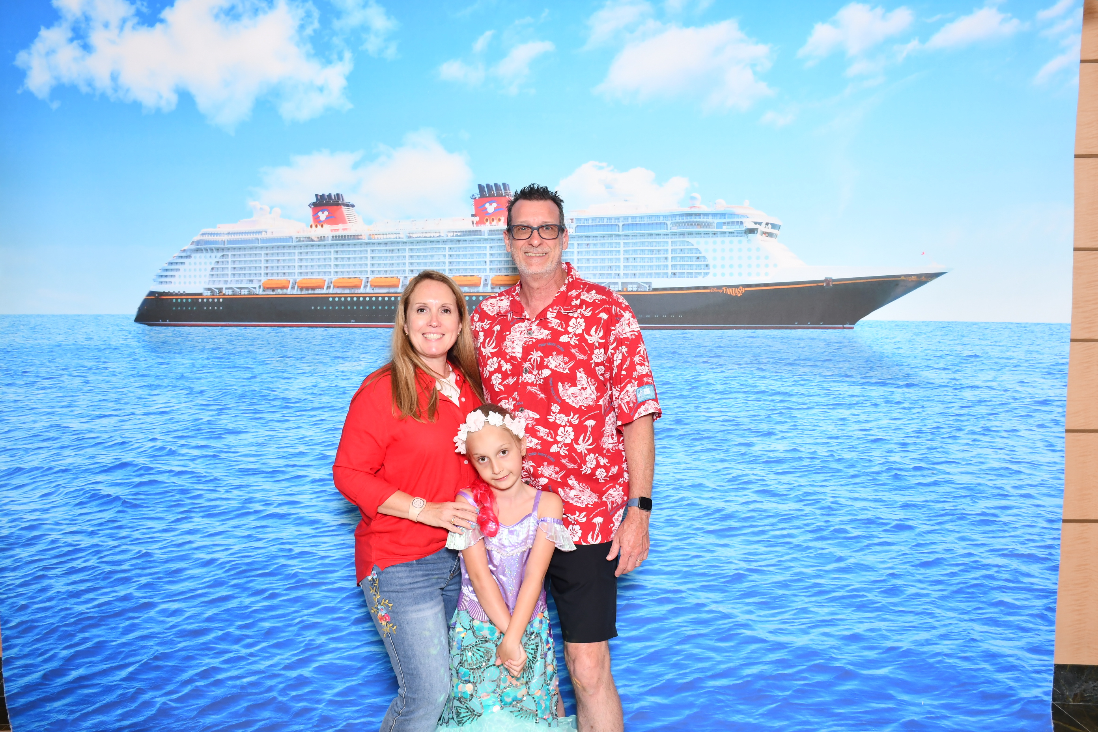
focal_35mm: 34
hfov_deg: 55.8
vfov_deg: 38.9
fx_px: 1037
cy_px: 366
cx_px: 549
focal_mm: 23
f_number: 5.6
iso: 400
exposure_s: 1/80
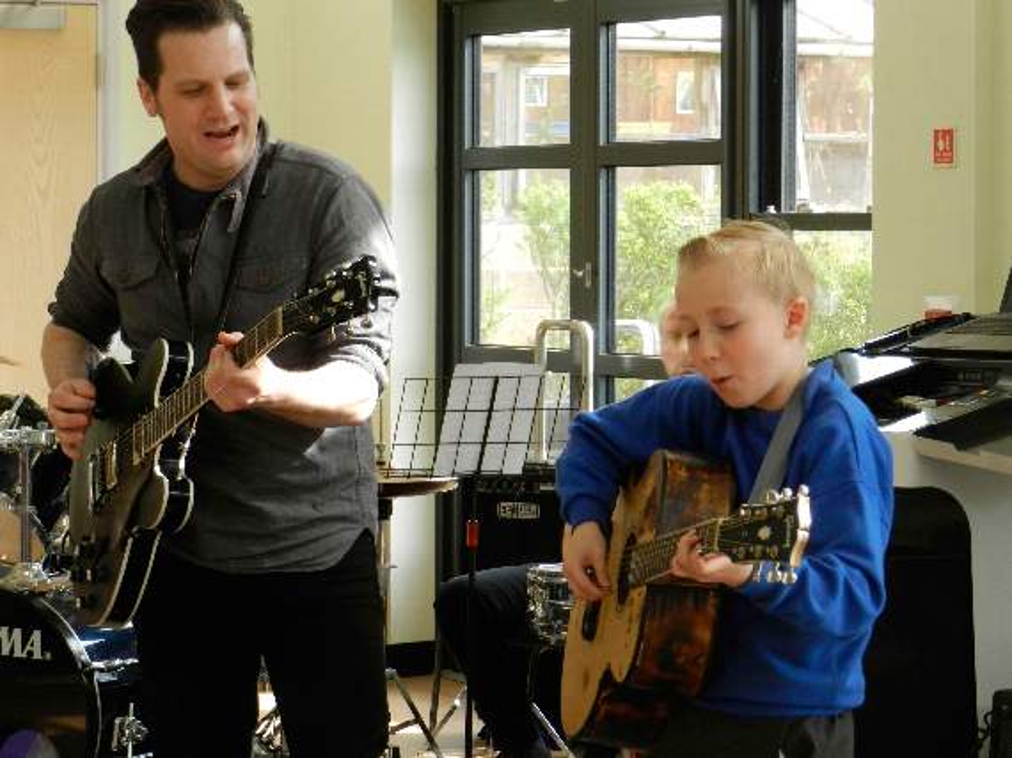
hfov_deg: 15.2
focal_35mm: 130
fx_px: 3799
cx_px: 506
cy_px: 379
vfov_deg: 11.4
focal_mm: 23.1
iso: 640
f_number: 5
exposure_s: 1/200
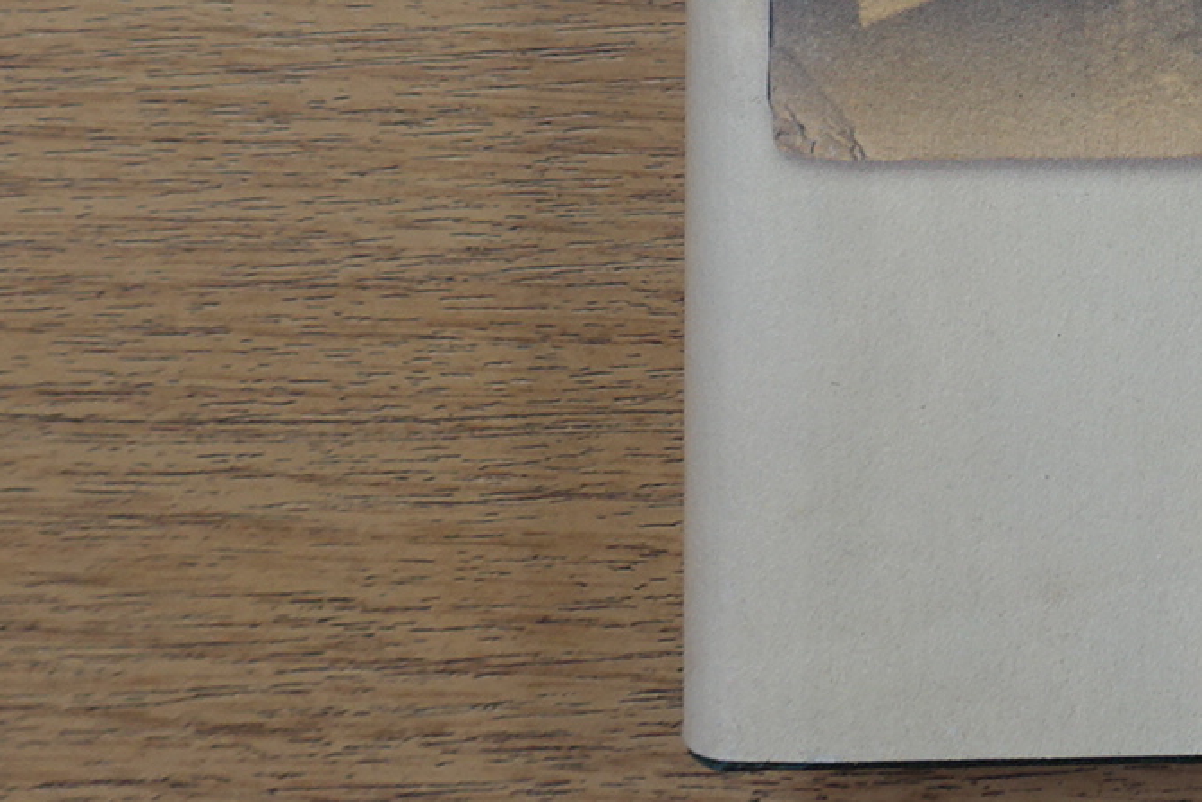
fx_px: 3273
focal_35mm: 98
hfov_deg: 18.3
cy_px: -497
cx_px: 1833
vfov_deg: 13.0
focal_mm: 8.8
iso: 125
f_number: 2.8
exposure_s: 1/40
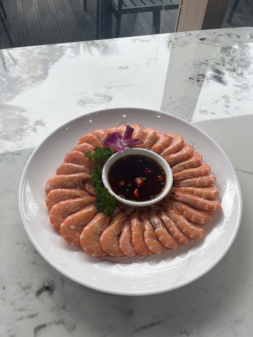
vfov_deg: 67.3
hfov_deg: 53.1
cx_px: 126
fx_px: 253
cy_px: 168
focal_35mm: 26
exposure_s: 1/352
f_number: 1.6
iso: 50
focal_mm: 5.1
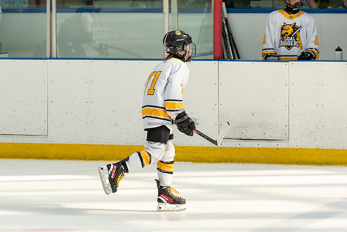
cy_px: 109
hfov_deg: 7.3
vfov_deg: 4.9
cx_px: 152
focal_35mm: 281
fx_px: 2706
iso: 800
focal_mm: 150
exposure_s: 1/1600
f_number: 3.5
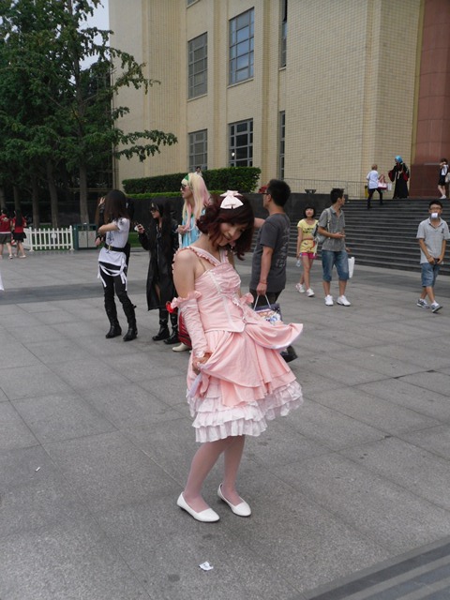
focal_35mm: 45
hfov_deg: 32.2
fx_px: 780
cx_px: 225
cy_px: 300
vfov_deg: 42.1
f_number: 3.5
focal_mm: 6.3
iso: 80
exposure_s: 1/122
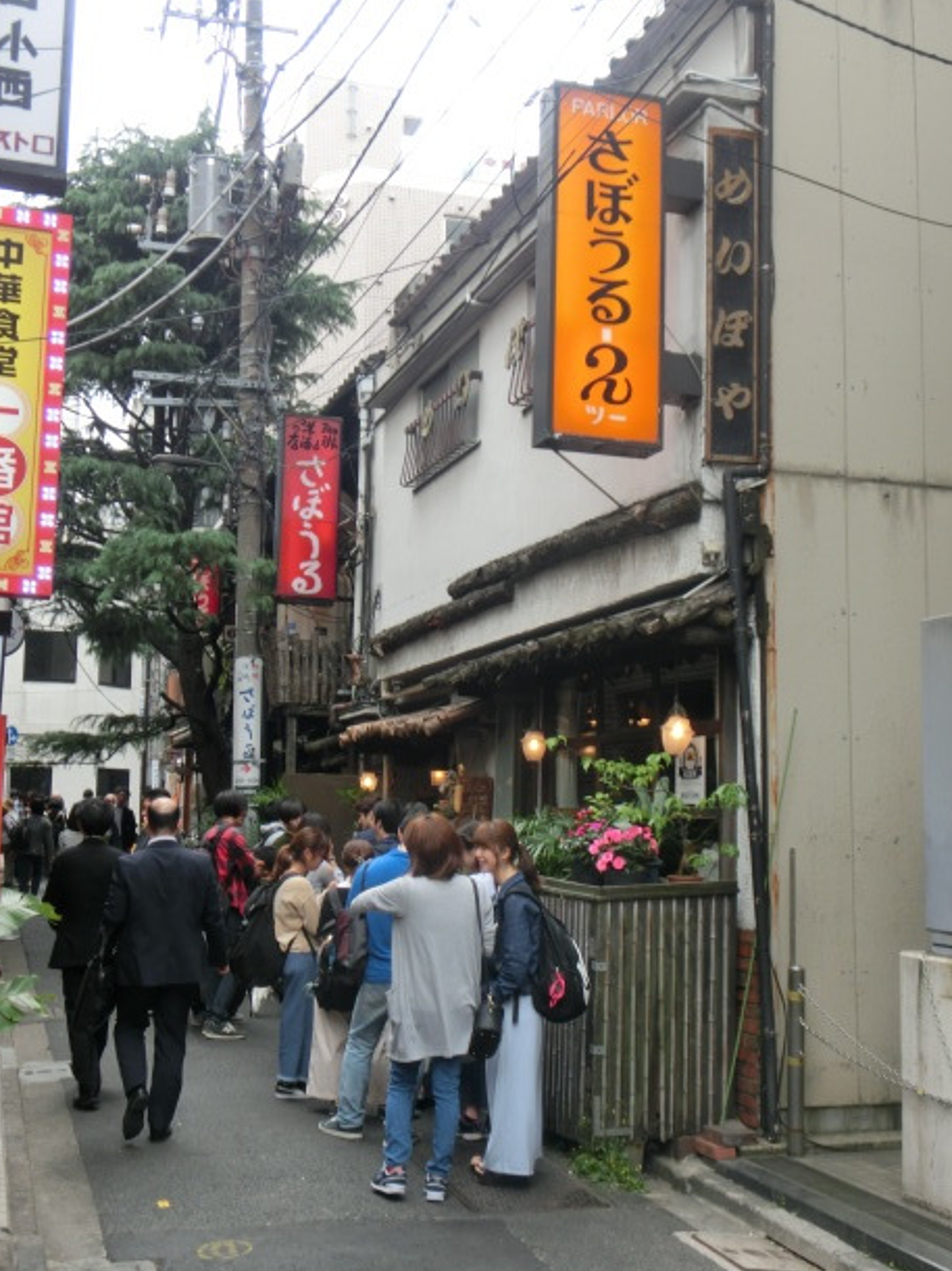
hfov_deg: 34.3
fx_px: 1541
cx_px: 469
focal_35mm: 42
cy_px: 627
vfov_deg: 44.8
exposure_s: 1/125
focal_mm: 7.15
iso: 80
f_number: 4
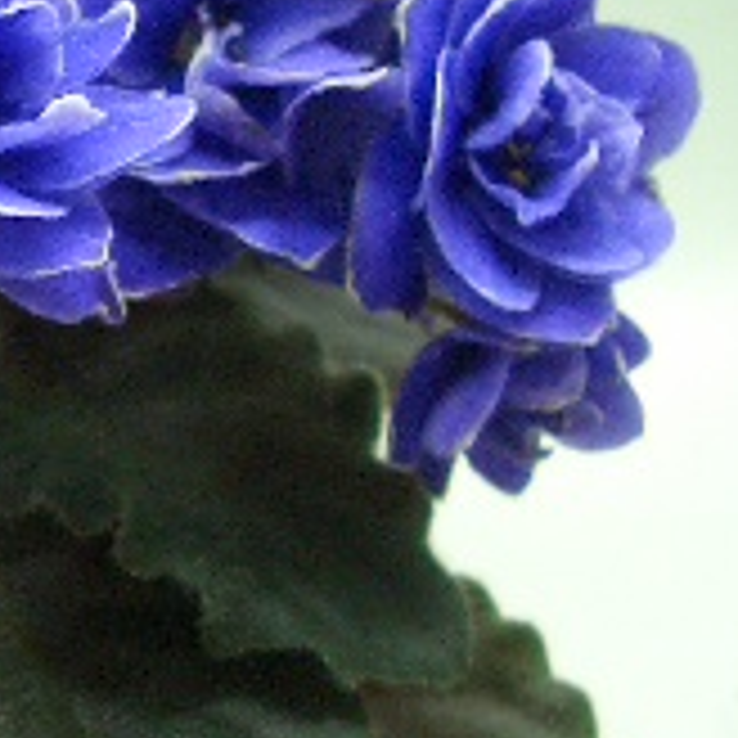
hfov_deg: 13.7
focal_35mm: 121
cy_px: 225
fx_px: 2919
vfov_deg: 14.4
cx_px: -284
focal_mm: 5.8
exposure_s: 1/80
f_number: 2.6
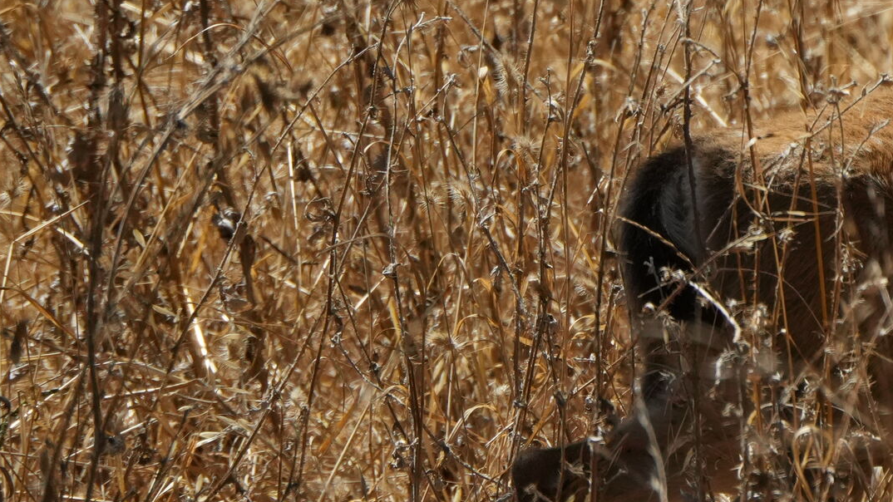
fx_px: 39897
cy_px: 144
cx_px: 1532
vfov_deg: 0.7
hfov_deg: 1.3
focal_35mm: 1685
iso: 800
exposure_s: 1/2500
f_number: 6.3
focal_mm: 400
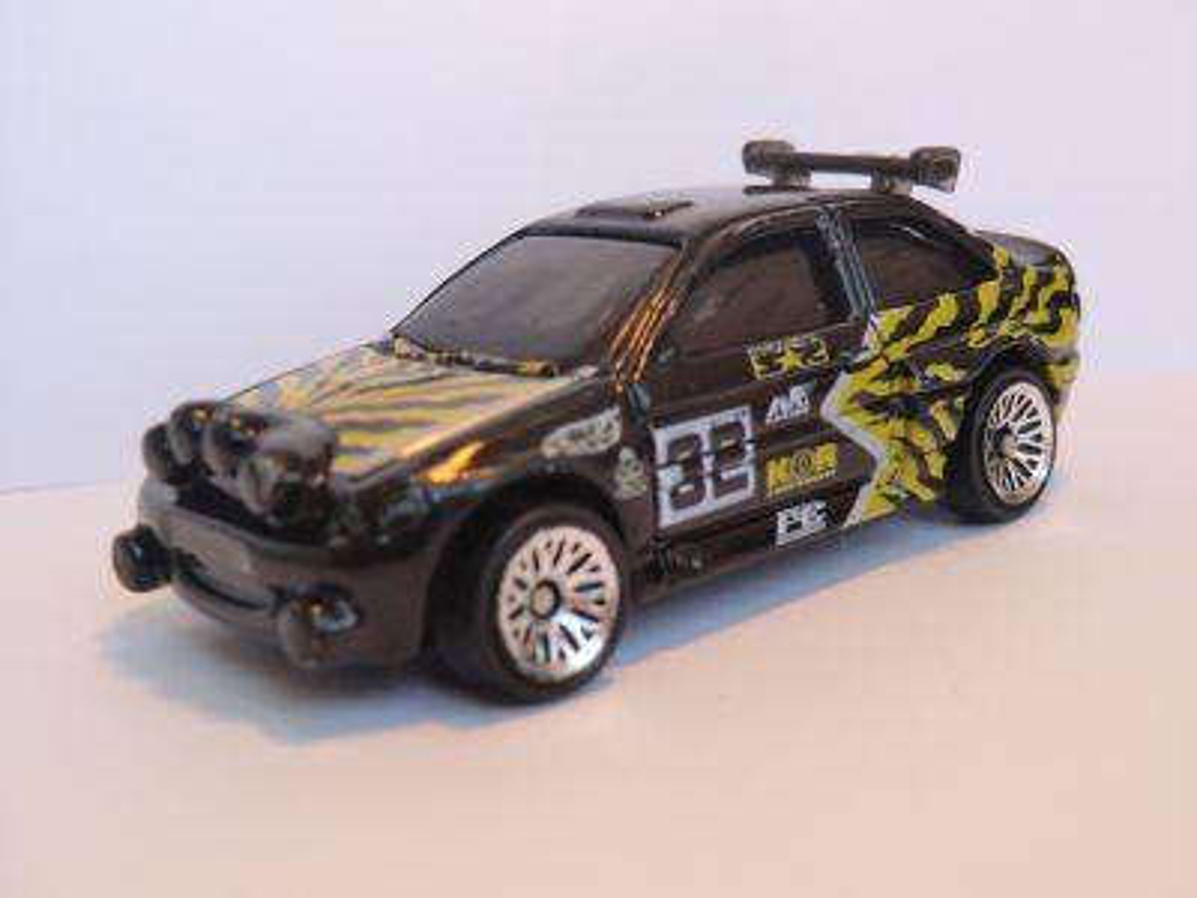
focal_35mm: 47
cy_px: 449
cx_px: 598
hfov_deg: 40.4
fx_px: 1625
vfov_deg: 30.9
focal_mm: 8.4
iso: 100
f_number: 4
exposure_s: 1/60
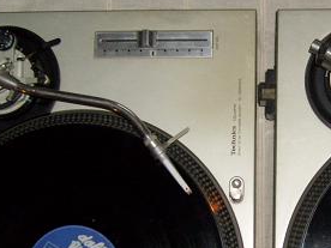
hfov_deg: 24.7
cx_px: 260
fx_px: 746
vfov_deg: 18.7
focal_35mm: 78
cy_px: 193
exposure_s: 1/45
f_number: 2.8
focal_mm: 5.8
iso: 100
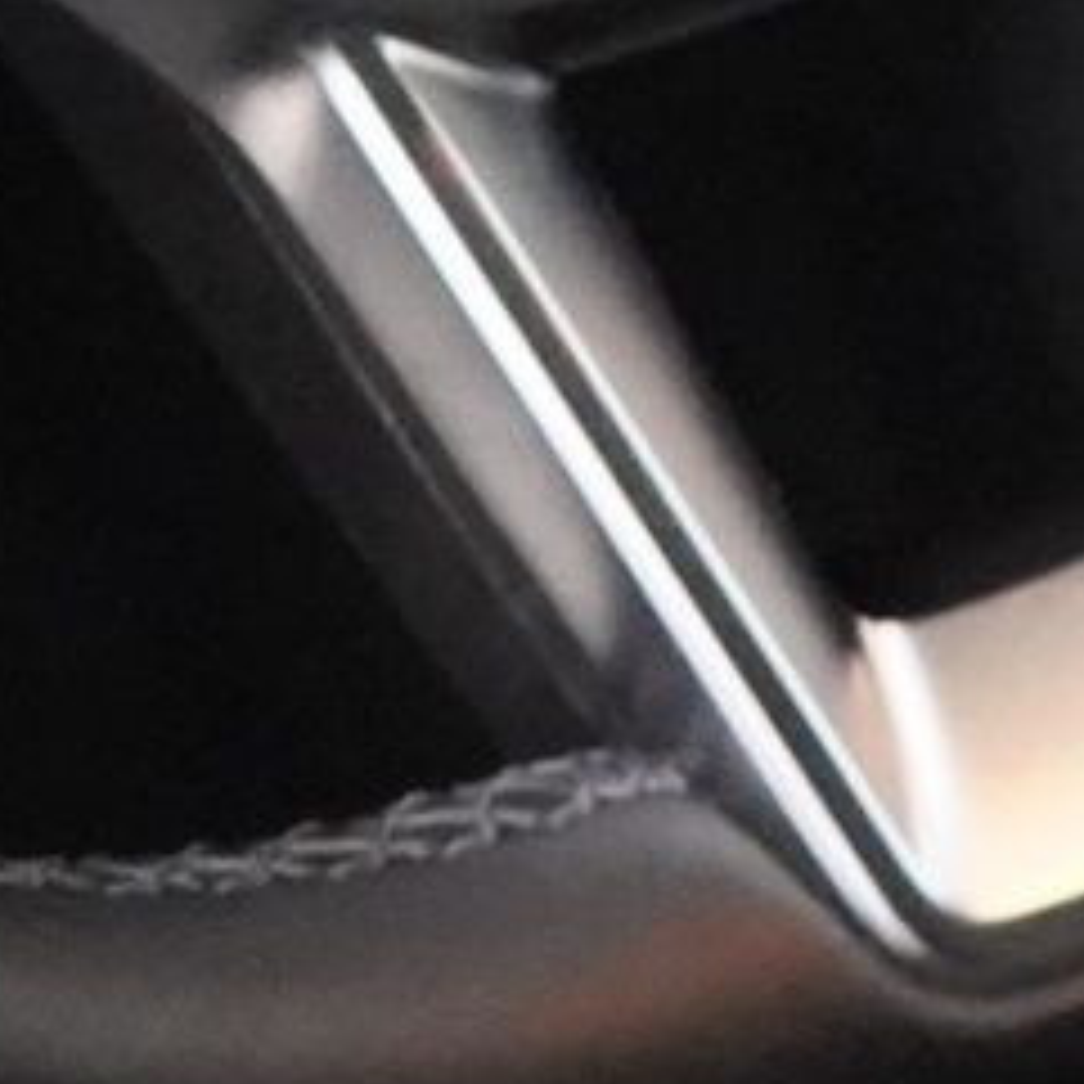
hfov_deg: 6.4
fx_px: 9672
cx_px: 589
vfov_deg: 6.2
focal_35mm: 273
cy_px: -1374
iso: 12800
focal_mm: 31
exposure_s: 1/160
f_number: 3.5
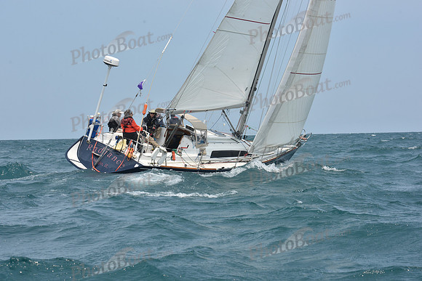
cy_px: 140
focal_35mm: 98
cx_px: 211
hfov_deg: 20.8
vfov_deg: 14.0
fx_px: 1149
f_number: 10
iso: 250
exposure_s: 1/800
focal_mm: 98
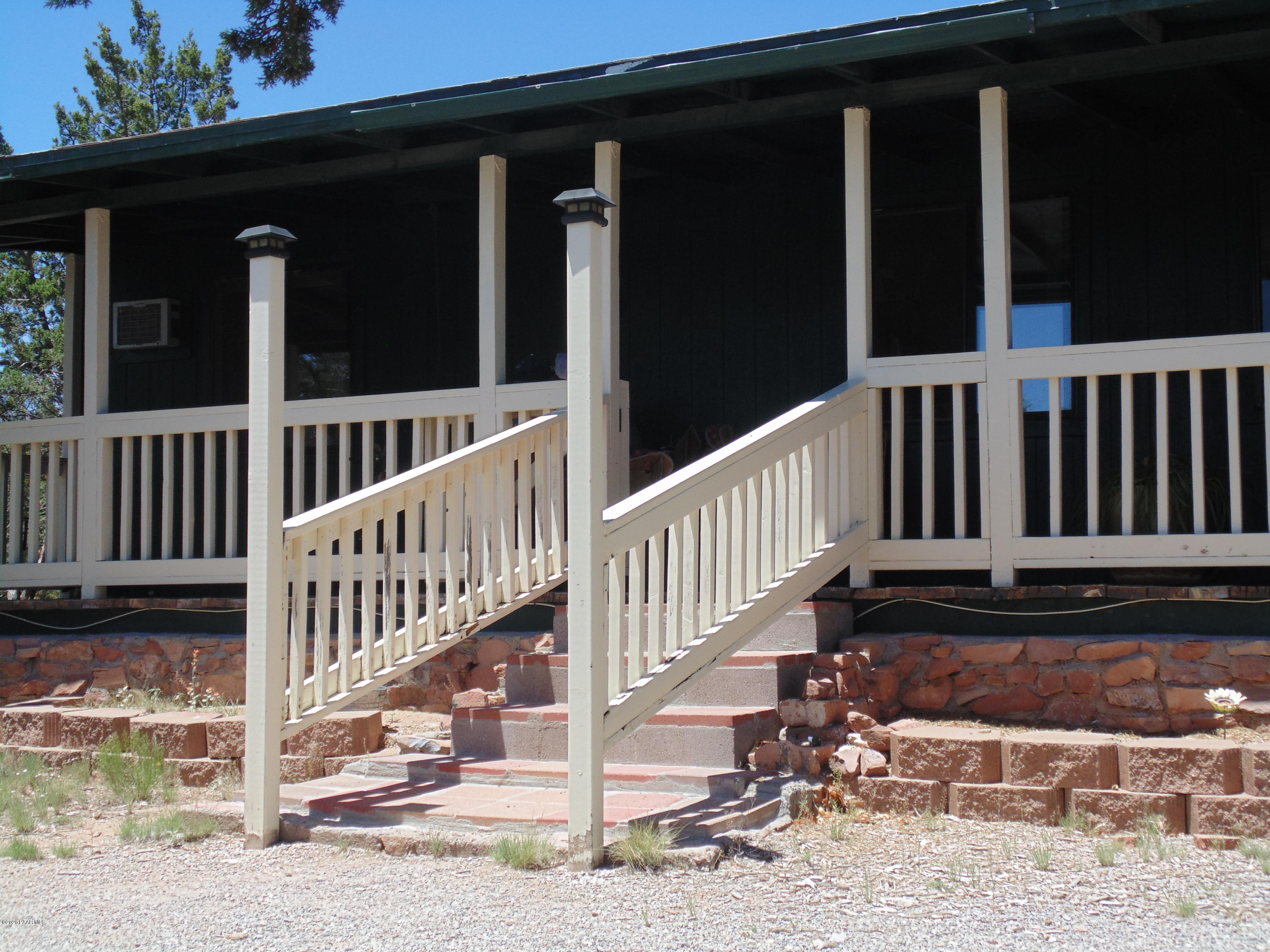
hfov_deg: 36.2
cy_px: 476
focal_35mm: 53
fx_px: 1944
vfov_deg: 27.5
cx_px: 635
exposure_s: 1/500
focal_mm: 9.5
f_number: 3.9
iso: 80
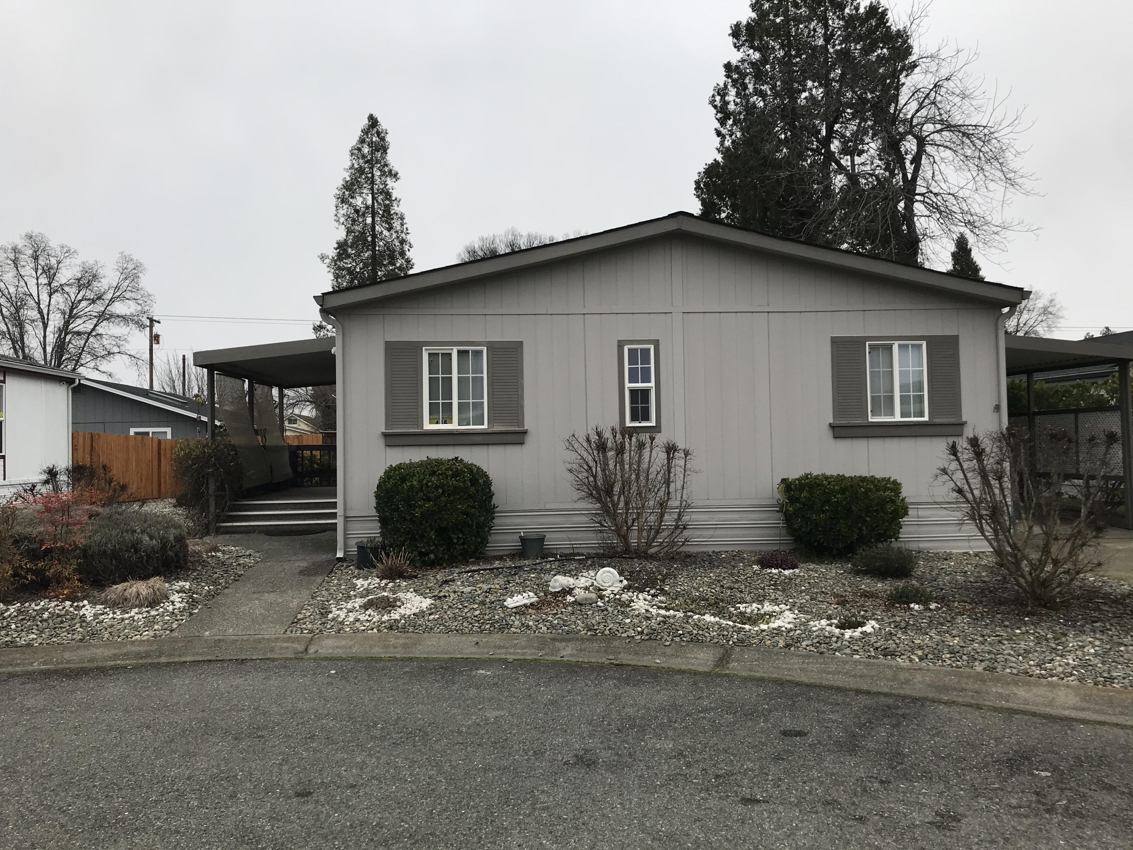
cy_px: 425
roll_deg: +1.6
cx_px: 566
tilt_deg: +2.8
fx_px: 916
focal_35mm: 28
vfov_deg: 49.7
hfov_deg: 63.4
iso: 20
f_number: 1.8
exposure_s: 1/420
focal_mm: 3.99
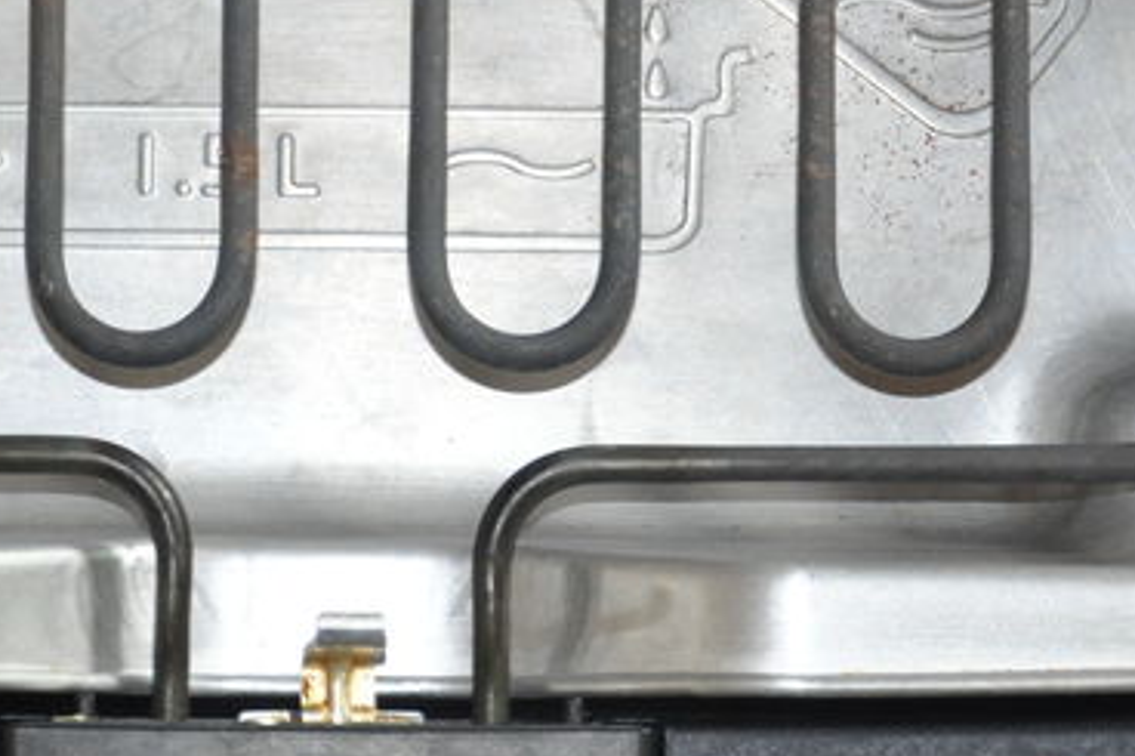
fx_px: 5389
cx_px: 456
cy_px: 43
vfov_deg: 8.0
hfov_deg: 12.0
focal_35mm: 171
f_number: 4.8
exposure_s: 1/60
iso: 800
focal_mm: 42
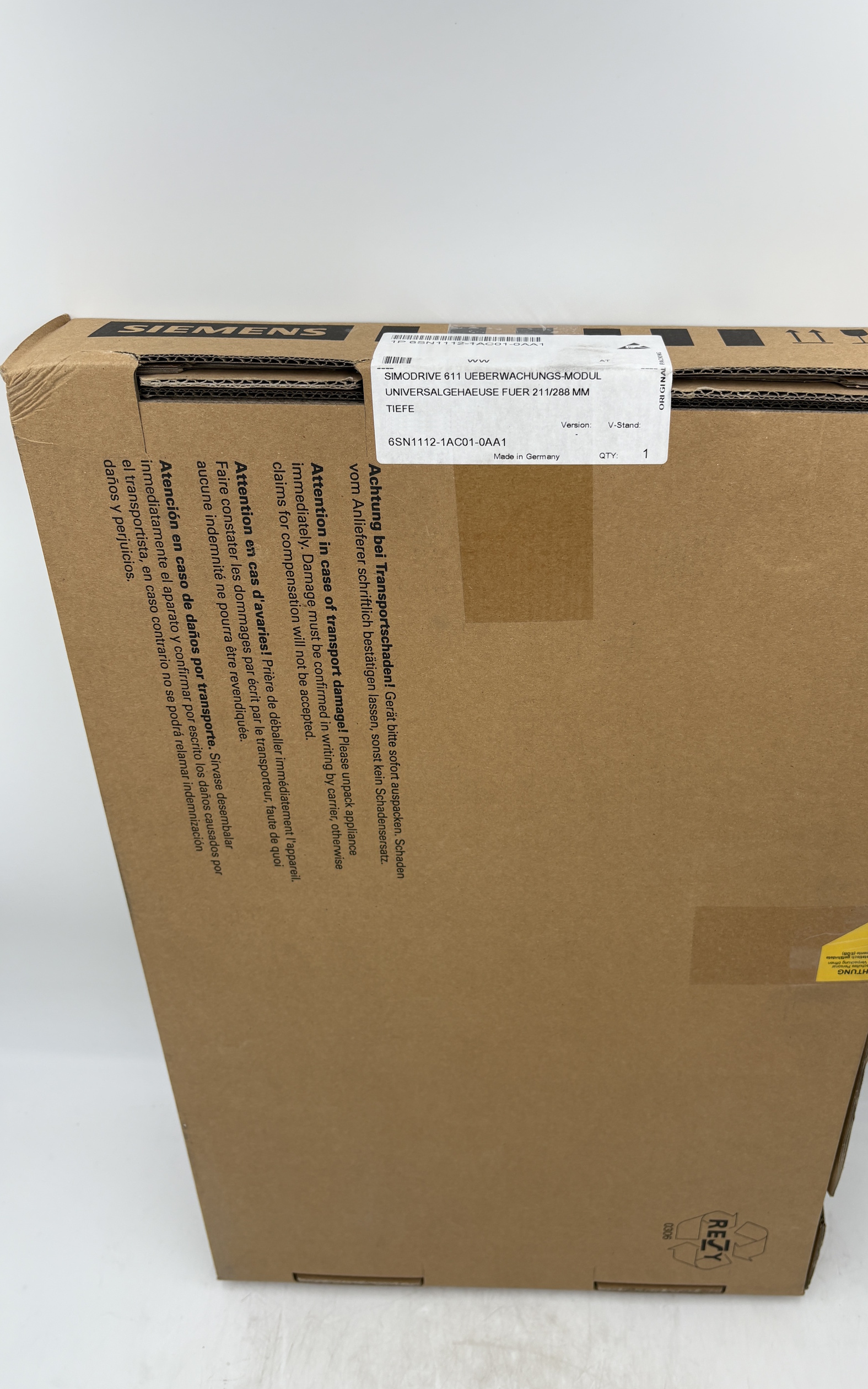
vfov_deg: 66.5
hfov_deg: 44.3
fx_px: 1060
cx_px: 516
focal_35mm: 28
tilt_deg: -41.9
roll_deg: -0.2
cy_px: 699
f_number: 1.6
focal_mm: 5.96
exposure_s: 1/388
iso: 50
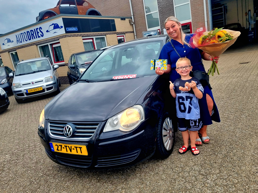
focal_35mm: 26
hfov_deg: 67.3
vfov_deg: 53.1
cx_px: 129
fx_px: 194
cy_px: 96
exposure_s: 1/400
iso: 50
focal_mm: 5.4
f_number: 1.8
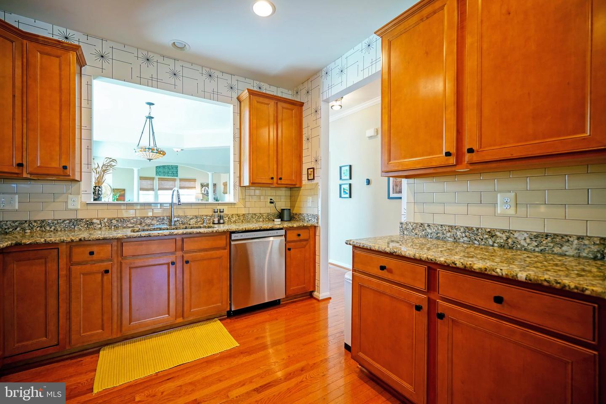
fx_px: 252
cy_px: 202
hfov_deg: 100.4
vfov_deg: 77.3
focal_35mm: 15
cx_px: 303
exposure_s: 1/30
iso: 250
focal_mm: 10
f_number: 2.8
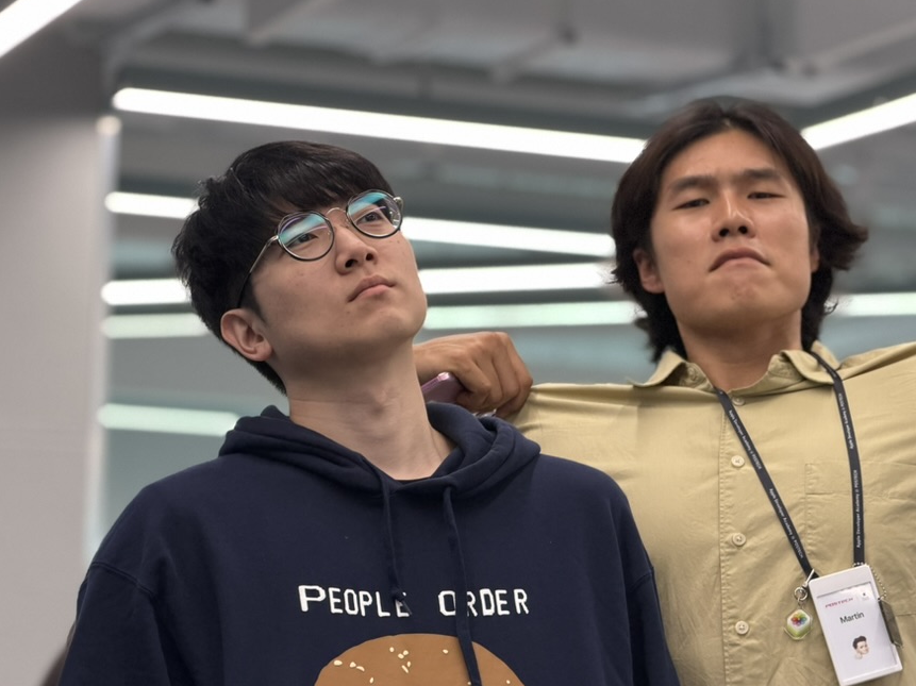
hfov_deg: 16.5
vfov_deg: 12.4
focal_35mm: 119
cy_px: 363
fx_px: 3148
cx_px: 542
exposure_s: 1/120
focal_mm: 16.89
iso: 320
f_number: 2.8
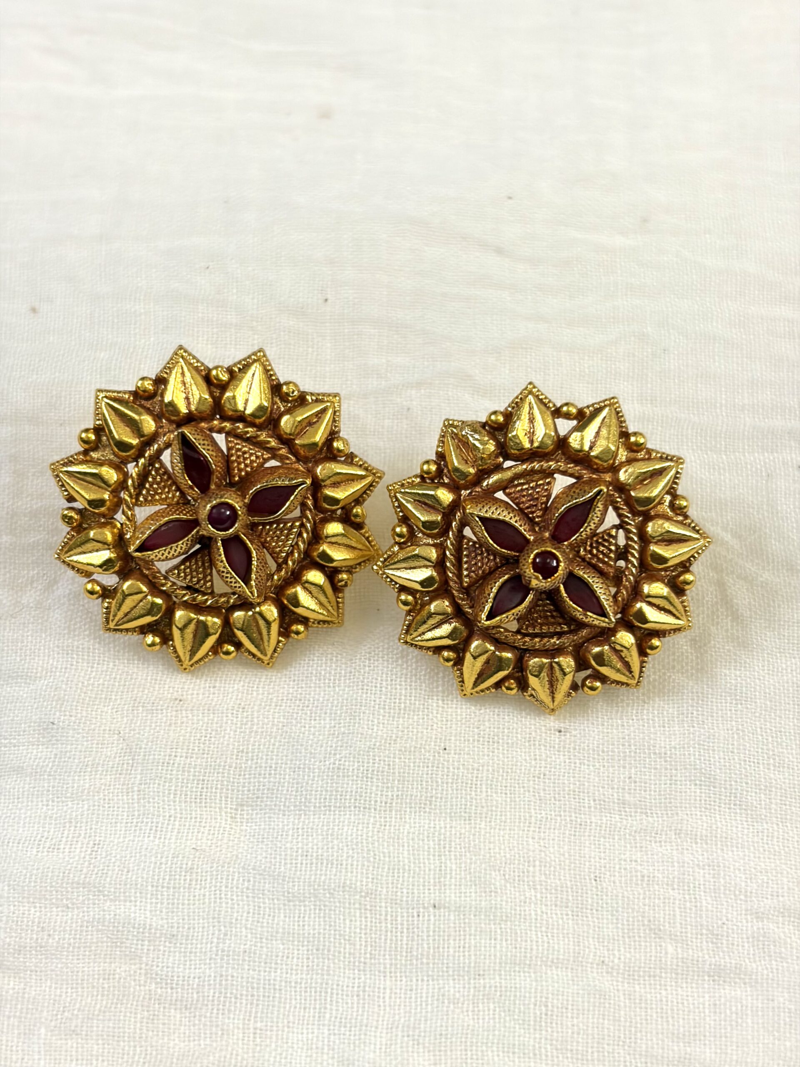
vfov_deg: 36.8
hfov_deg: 28.0
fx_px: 1602
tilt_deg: -65.7
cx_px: 400
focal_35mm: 52
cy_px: 534
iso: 160
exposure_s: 1/50
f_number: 1.6
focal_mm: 5.96
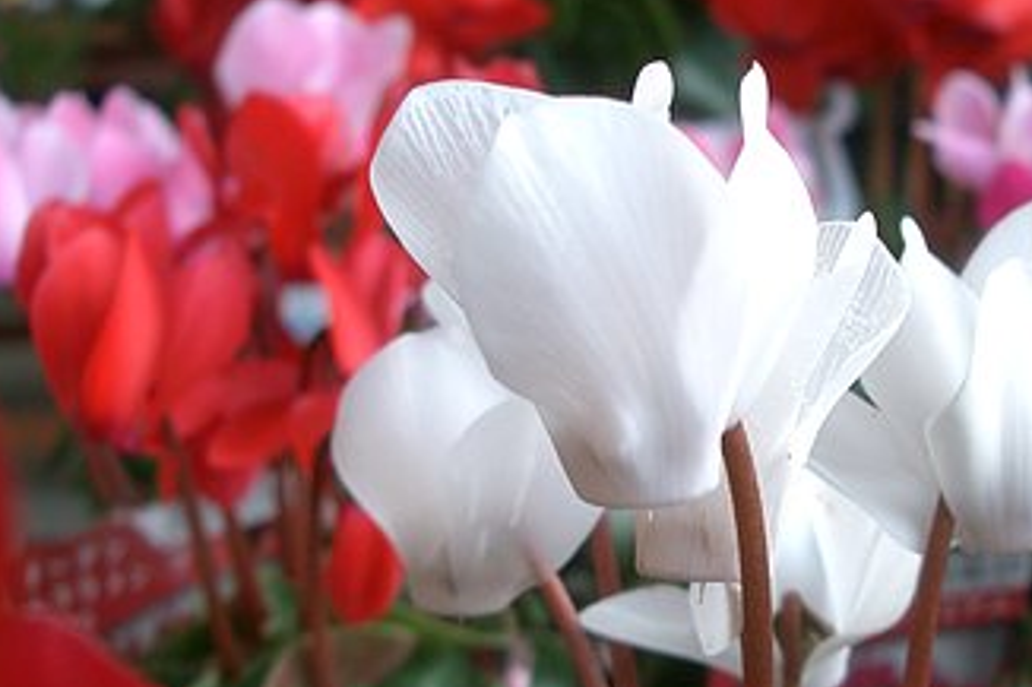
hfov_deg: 29.9
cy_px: 380
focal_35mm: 67
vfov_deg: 20.3
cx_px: 687
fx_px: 1920
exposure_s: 1/80
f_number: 2.8
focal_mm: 6.8
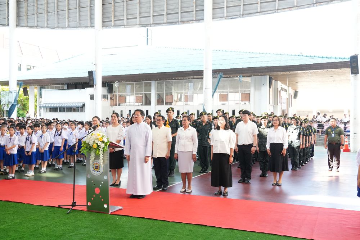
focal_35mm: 38
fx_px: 375
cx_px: 180
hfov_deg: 51.3
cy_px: 120
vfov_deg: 35.5
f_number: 5.6
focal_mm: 25
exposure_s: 1/125
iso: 1600
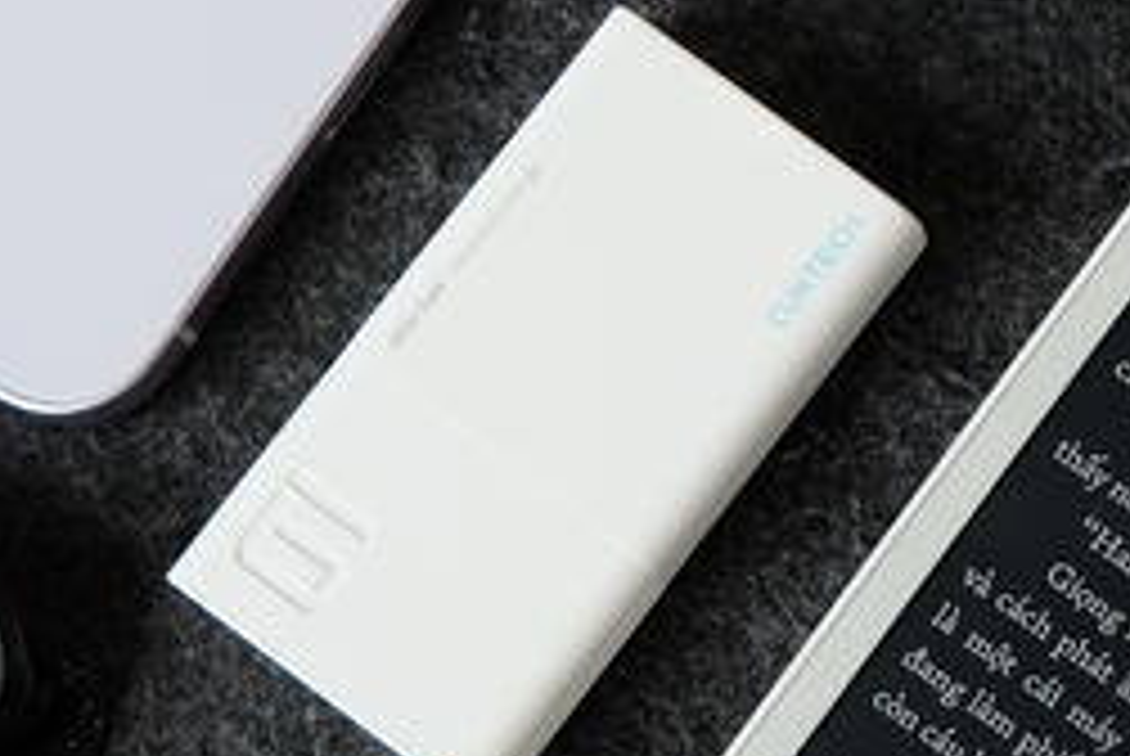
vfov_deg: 12.8
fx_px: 3362
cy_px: 488
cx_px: 1252
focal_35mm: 107
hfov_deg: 18.3
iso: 400
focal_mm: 28.2
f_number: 4.5
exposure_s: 1/150
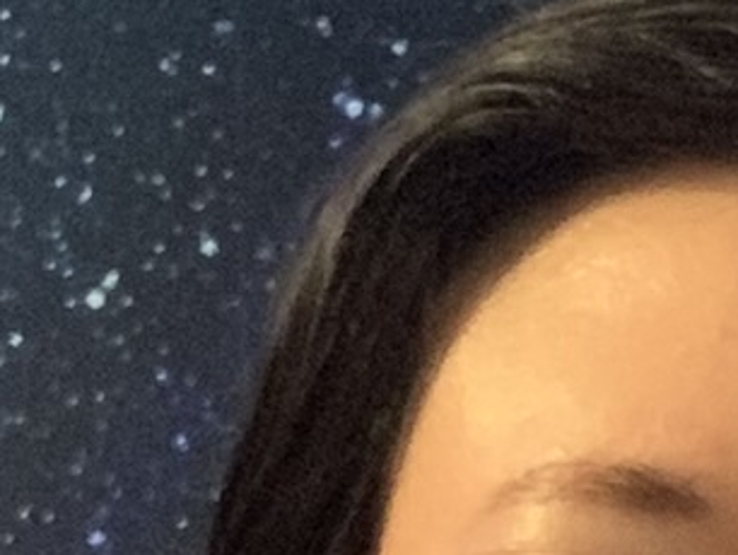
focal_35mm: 214
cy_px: 1062
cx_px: 670
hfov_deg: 9.2
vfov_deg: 6.8
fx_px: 4566
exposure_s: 1/25
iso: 500
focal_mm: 2.87
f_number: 2.2
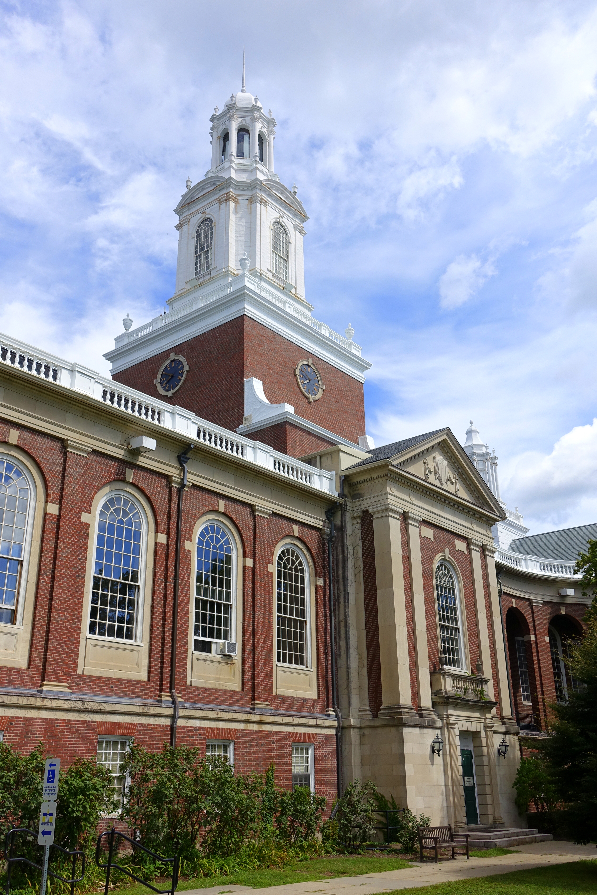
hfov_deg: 40.0
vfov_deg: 57.2
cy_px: 448
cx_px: 298
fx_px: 821
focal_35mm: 33
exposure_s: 1/640
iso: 125
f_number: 5.6
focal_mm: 11.93
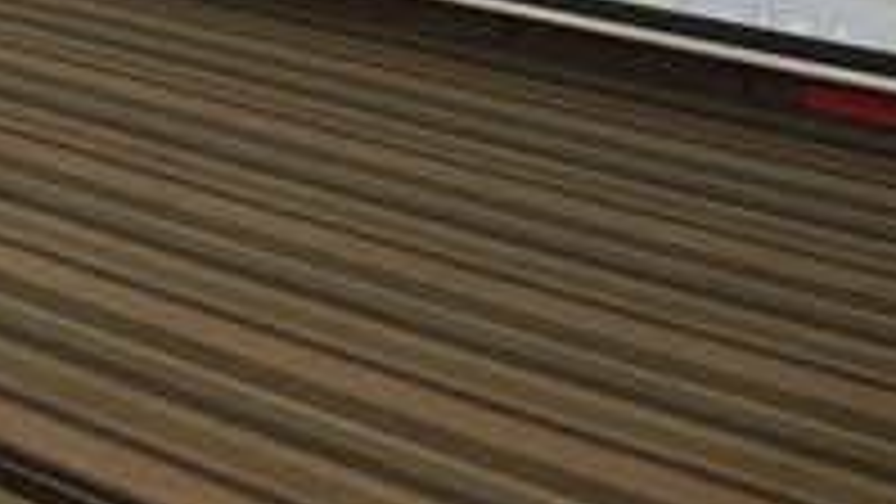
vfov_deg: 11.5
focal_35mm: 93
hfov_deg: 21.5
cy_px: -544
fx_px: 2210
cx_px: -140
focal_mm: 4.75
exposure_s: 1/33.3
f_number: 1.79
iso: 714
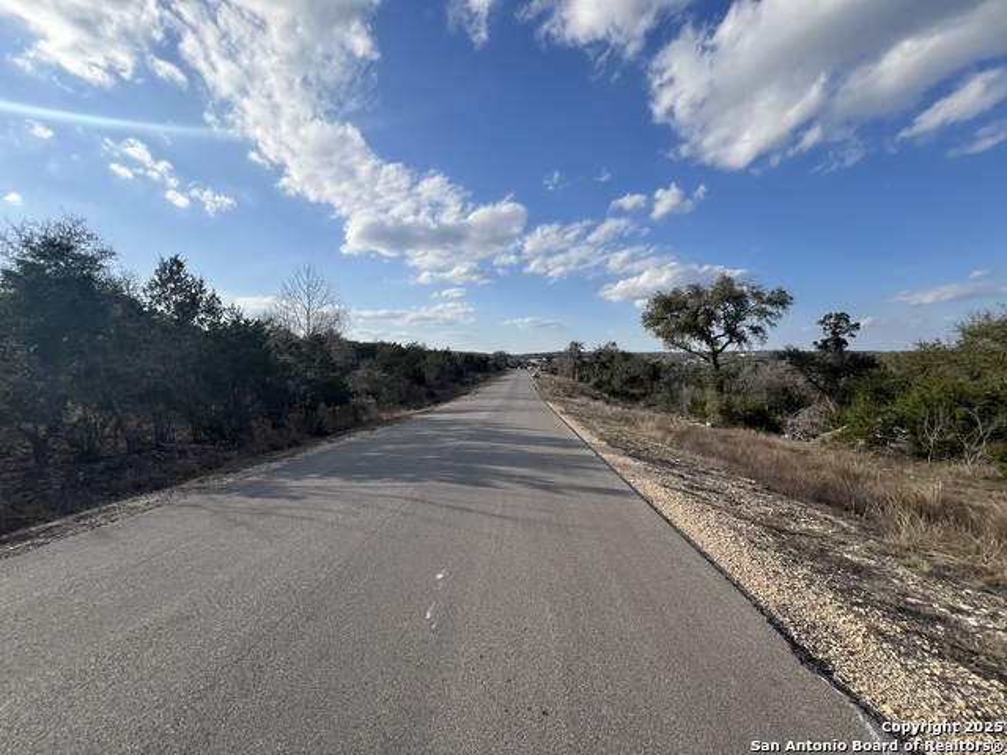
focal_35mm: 13
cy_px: 378
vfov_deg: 89.9
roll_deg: -0.9
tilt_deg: -3.9
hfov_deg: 106.2
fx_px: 378
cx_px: 504
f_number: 1.8
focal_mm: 1.57
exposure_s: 1/1727
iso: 32
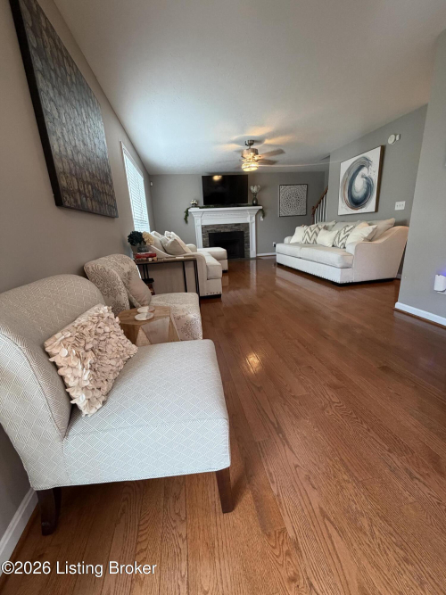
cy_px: 298
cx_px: 223
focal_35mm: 14
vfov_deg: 102.1
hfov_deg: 85.7
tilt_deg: -16.3
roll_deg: +3.0
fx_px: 241
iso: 250
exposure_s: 1/60
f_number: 2.2
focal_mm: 2.22
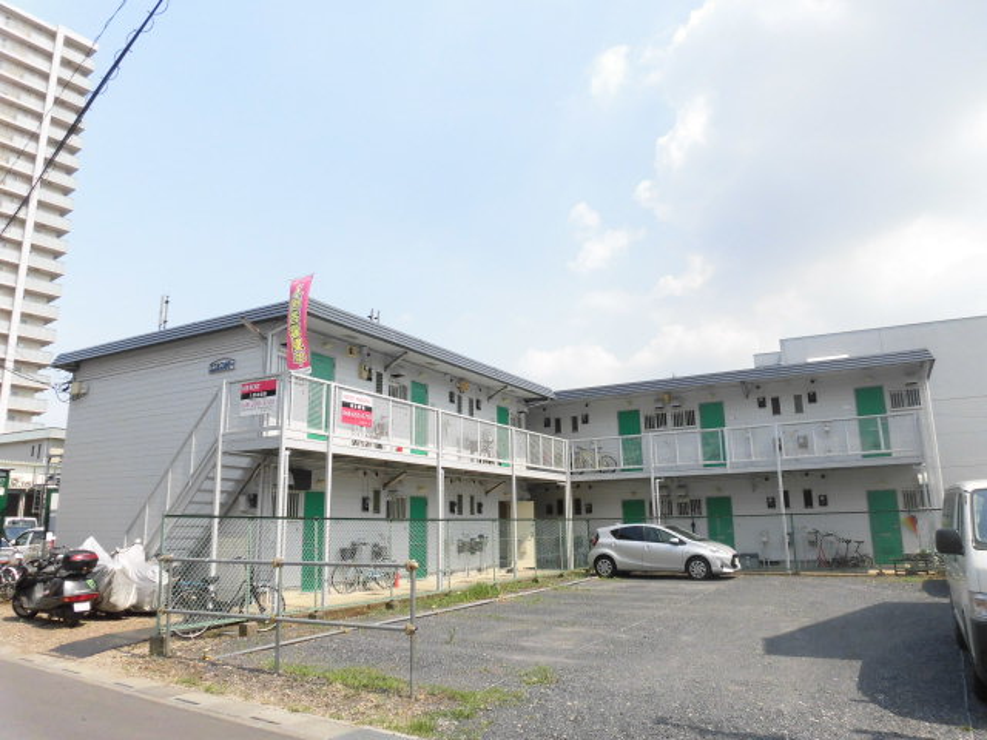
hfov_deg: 71.6
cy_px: 370
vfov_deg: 56.8
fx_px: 684
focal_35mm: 24
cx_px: 494
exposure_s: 1/1000
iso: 100
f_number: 3.1
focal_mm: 4.3
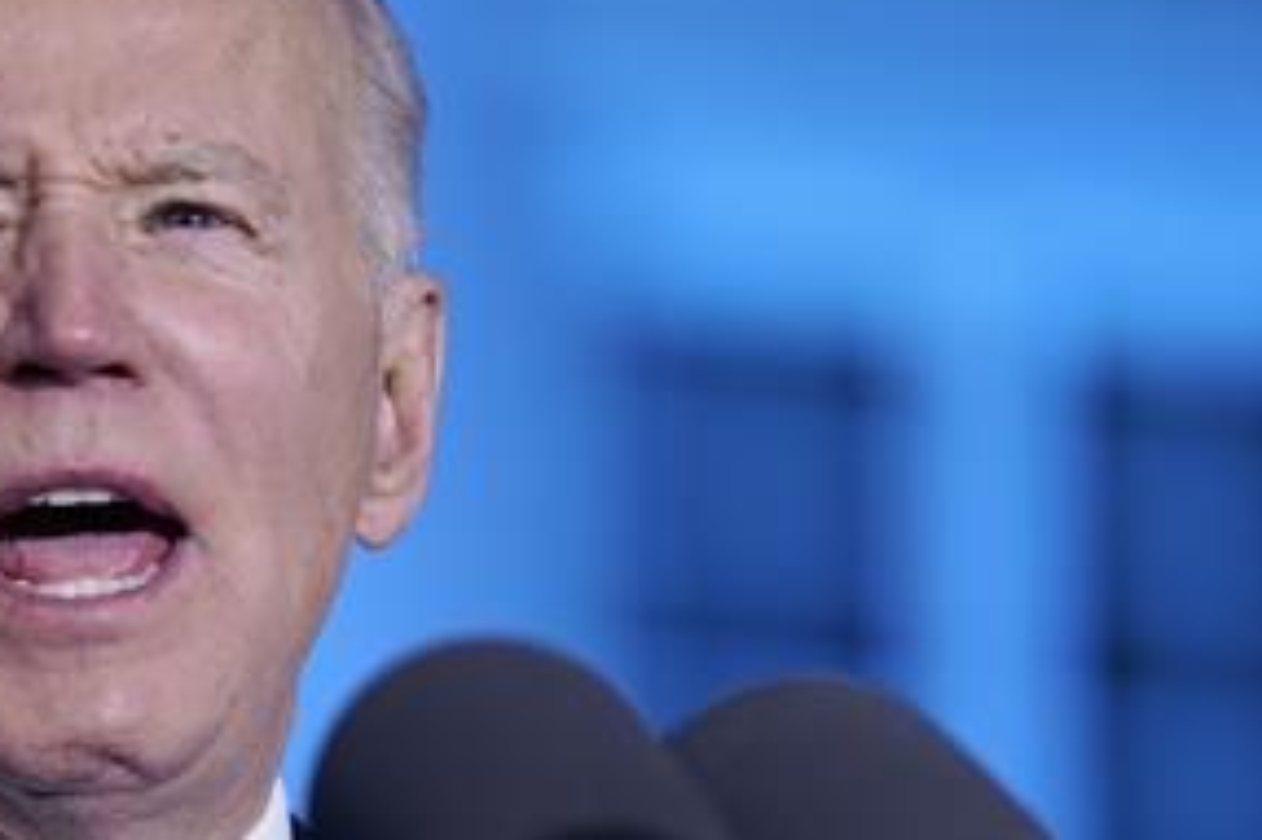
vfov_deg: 3.0
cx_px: 26
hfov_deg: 4.5
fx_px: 15870
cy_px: 675
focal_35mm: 453
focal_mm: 200
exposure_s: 1/250
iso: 1000
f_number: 2.8
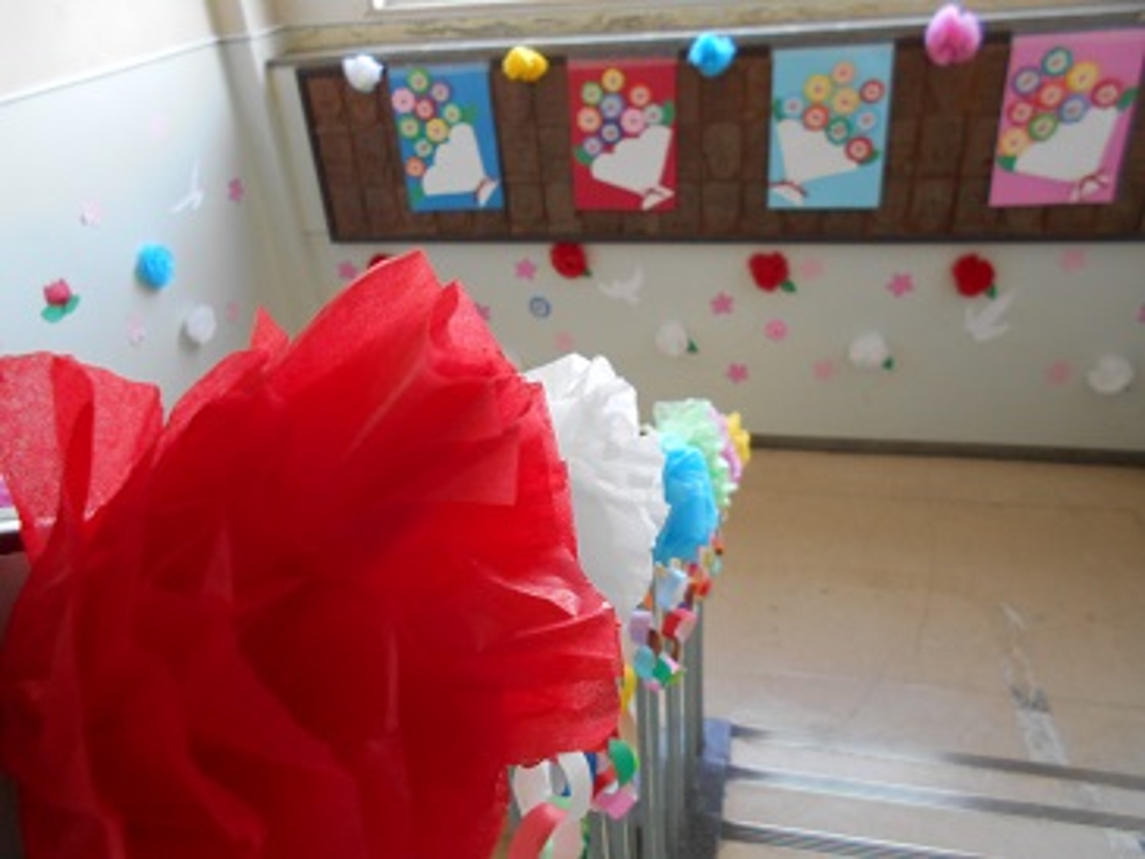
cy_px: 430
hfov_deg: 67.3
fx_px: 860
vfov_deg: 53.1
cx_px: 572
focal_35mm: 26
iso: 160
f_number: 3.2
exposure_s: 1/30
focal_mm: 4.6
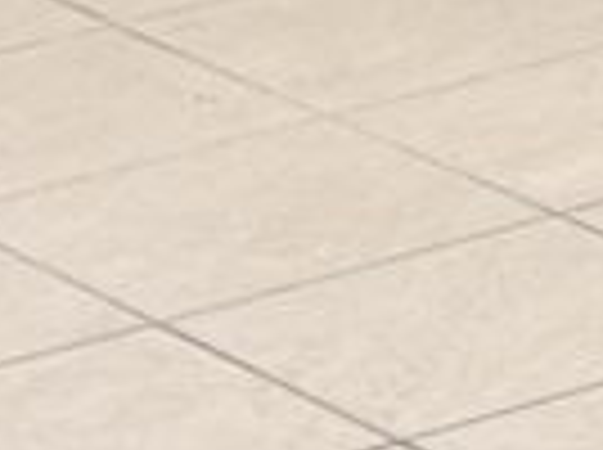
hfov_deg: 4.8
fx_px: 6921
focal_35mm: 398
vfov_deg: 3.6
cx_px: 1620
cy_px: -1233
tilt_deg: -7.9
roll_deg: +1.0
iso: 32
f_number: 1.6
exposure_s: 1/50
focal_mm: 5.96
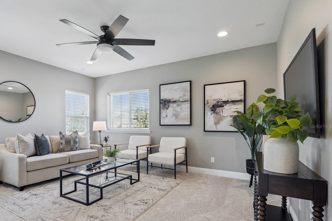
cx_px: 135
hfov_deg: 86.0
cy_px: 126
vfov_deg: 64.3
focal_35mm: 19
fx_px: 175
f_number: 10
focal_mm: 16
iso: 800
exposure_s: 1/40
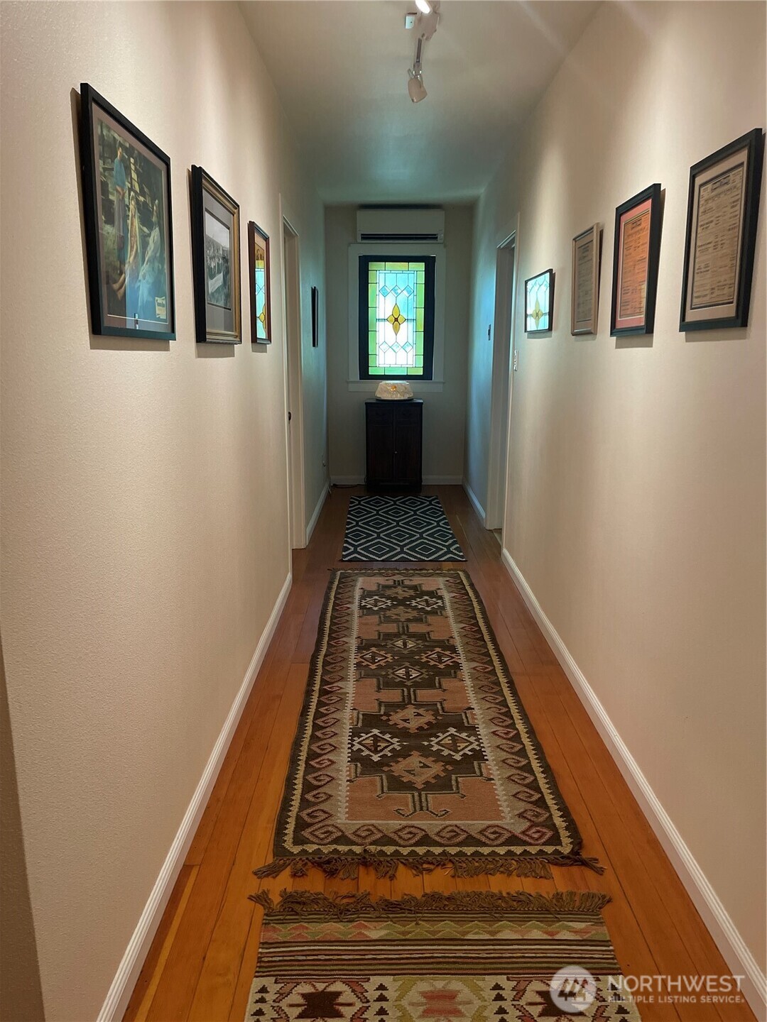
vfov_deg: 67.3
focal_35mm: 26
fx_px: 768
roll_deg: -0.4
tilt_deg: -11.3
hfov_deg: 53.1
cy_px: 511
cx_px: 384
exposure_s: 1/60
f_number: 1.6
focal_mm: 5.1
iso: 320
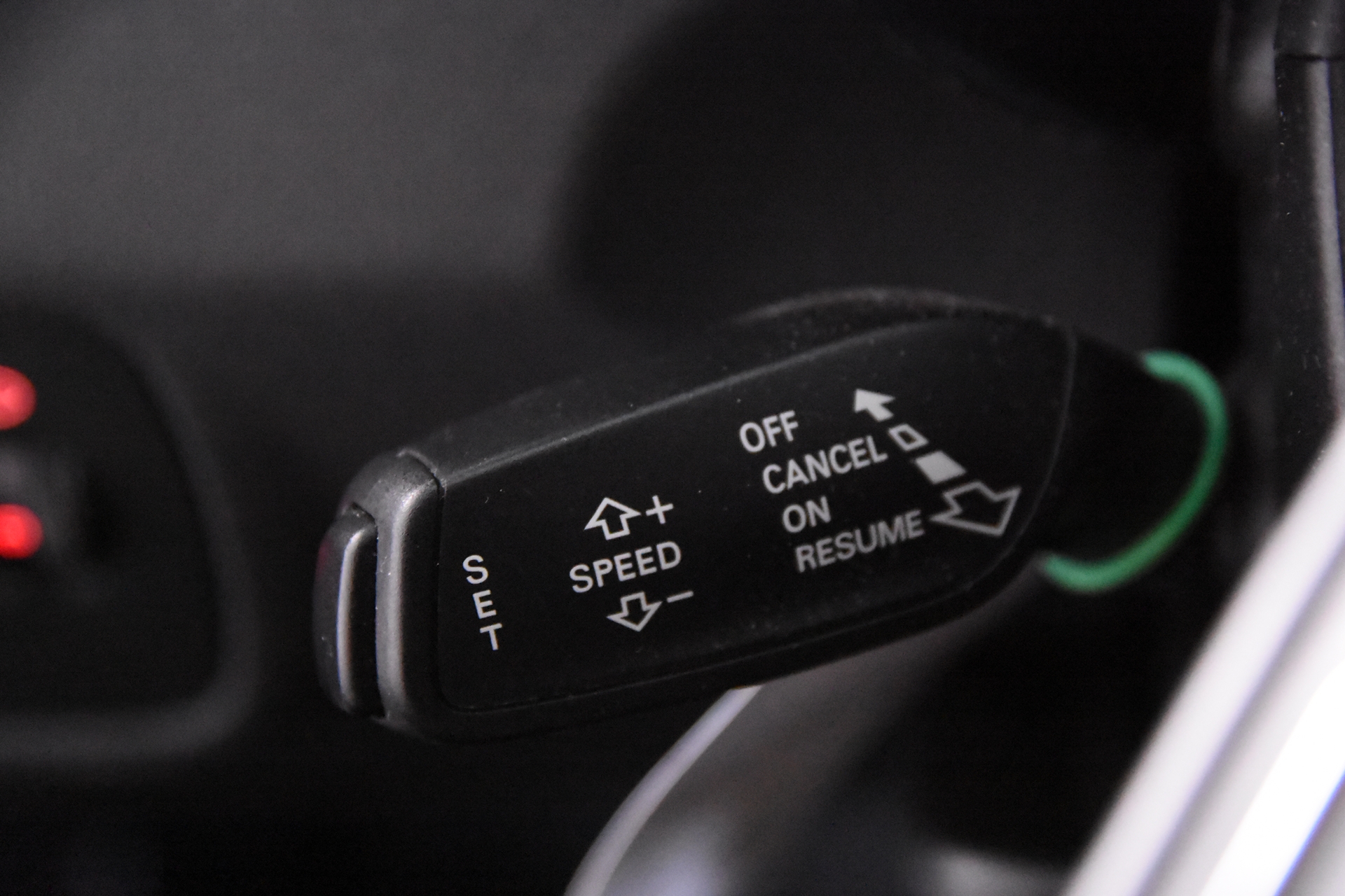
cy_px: 448
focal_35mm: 105
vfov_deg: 13.0
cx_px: 672
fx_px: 3923
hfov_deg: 19.5
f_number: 4
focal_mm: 70
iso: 12800
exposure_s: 1/60
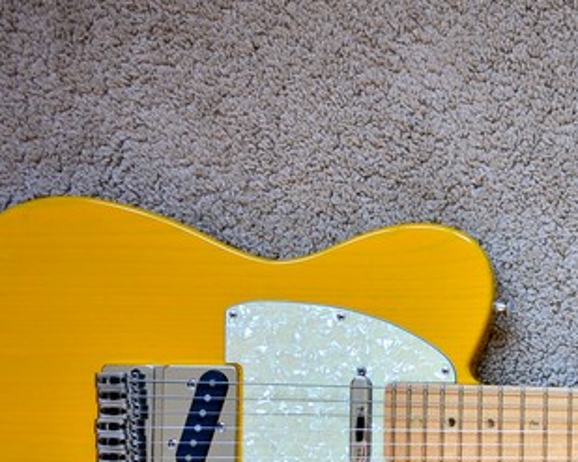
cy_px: 426
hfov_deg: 26.1
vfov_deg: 21.9
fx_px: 1163
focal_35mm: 68
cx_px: 614
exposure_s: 1/30
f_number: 2.8
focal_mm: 18.5
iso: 250
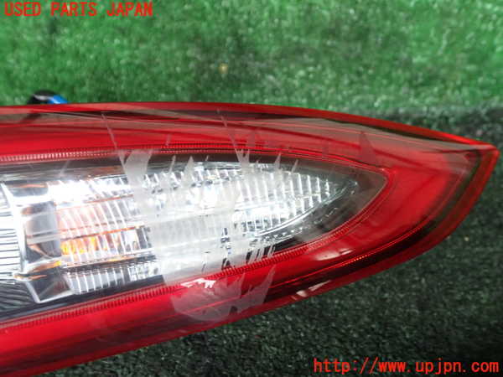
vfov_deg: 46.8
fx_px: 436
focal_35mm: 30
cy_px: 188
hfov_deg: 60.0
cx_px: 252
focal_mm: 5.4
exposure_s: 1/30
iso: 250
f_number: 2.3
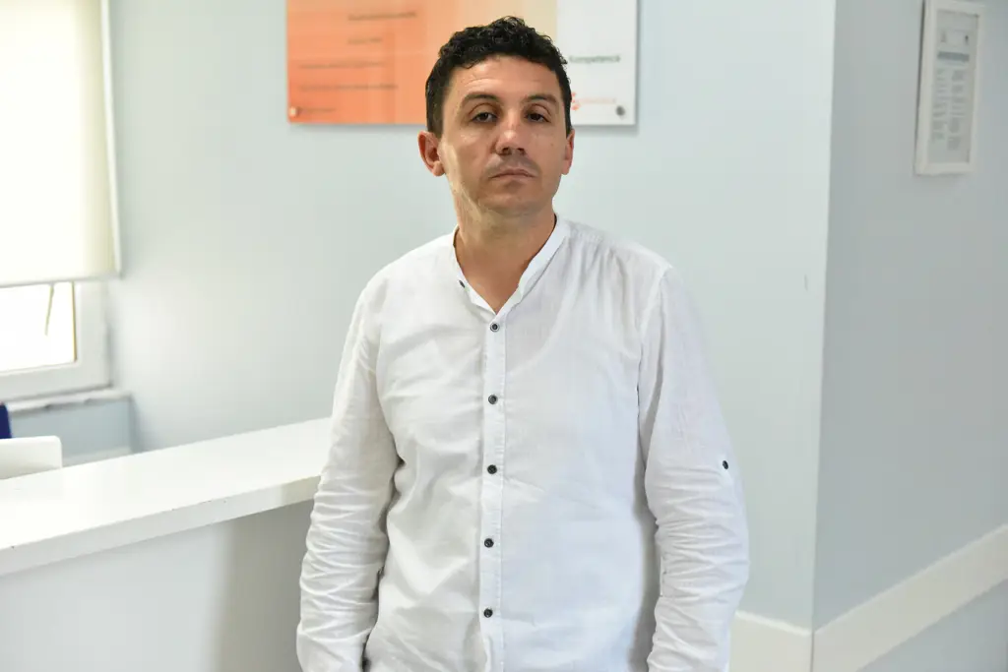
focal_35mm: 52
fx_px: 1456
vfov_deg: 26.0
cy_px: 336
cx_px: 504
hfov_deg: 38.2
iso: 12800
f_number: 3.2
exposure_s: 1/3200
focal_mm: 52
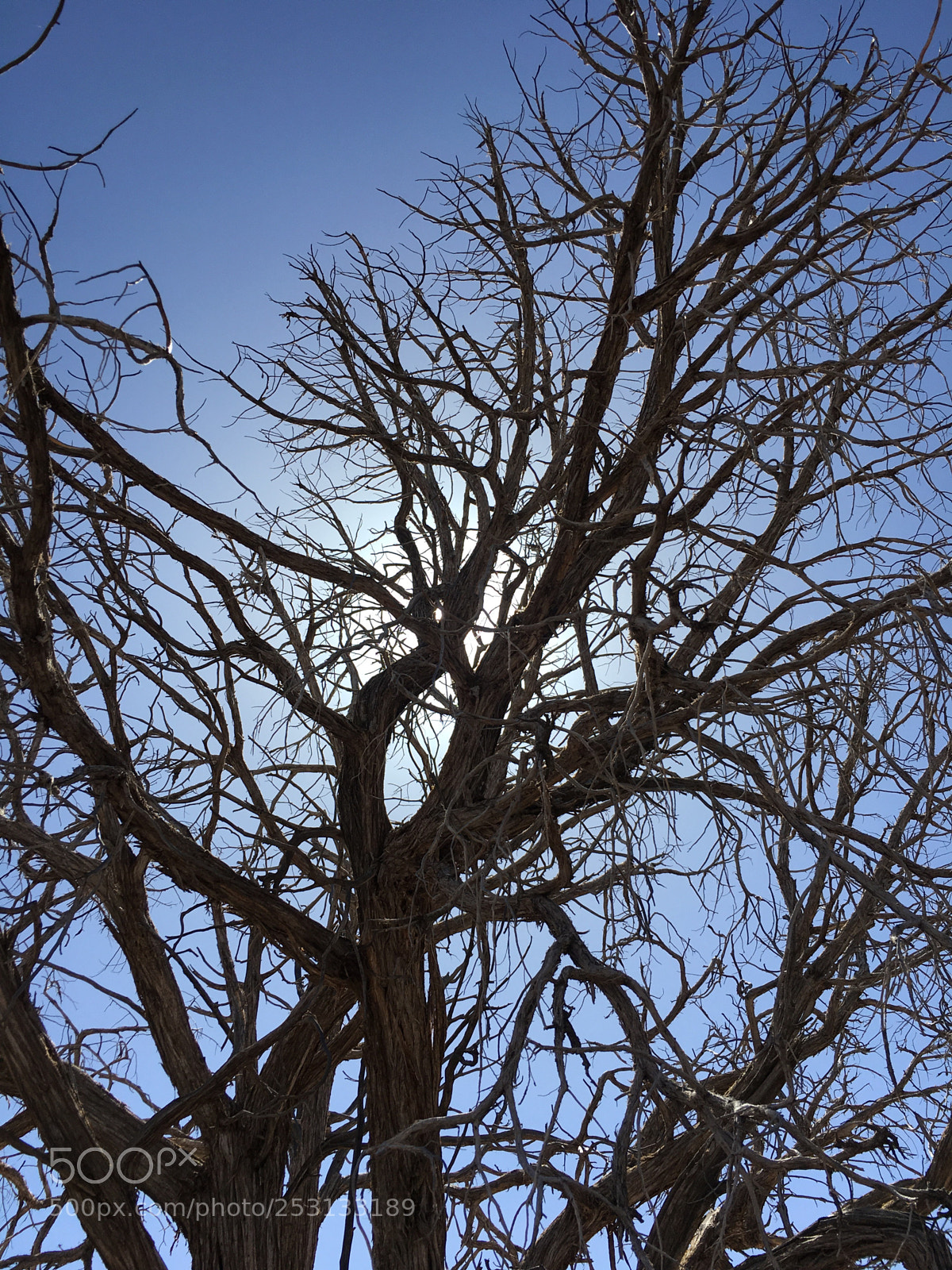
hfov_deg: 48.2
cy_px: 635
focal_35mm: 29
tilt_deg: +47.4
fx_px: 1063
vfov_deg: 61.7
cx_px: 476
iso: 25
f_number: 2.2
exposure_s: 1/1789
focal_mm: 4.15
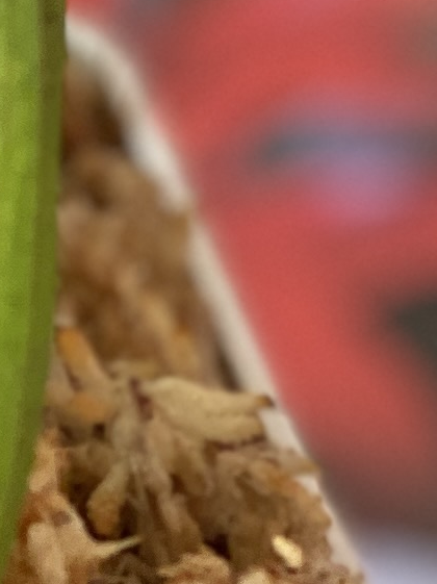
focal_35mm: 374
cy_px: -407
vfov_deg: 5.2
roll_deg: +0.0
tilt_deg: -32.8
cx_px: -687
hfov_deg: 3.9
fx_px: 6302
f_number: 2
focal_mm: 6
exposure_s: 1/122
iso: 100
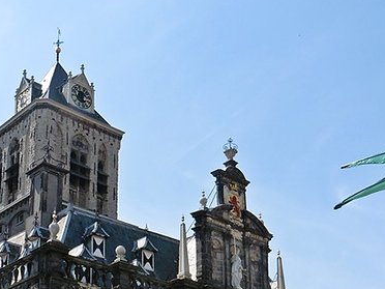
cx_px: 158
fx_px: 645
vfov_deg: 24.0
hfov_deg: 33.2
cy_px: 294
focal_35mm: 58
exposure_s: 1/1250
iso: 100
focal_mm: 4.3
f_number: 4
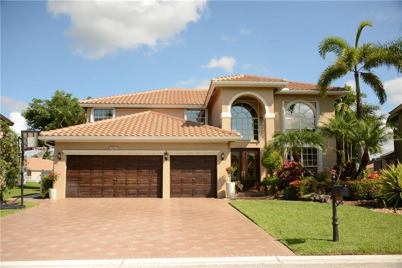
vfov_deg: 41.1
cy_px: 134
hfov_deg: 58.7
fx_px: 357
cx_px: 201
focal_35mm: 32
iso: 720
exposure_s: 1/8000
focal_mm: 32
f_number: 3.8
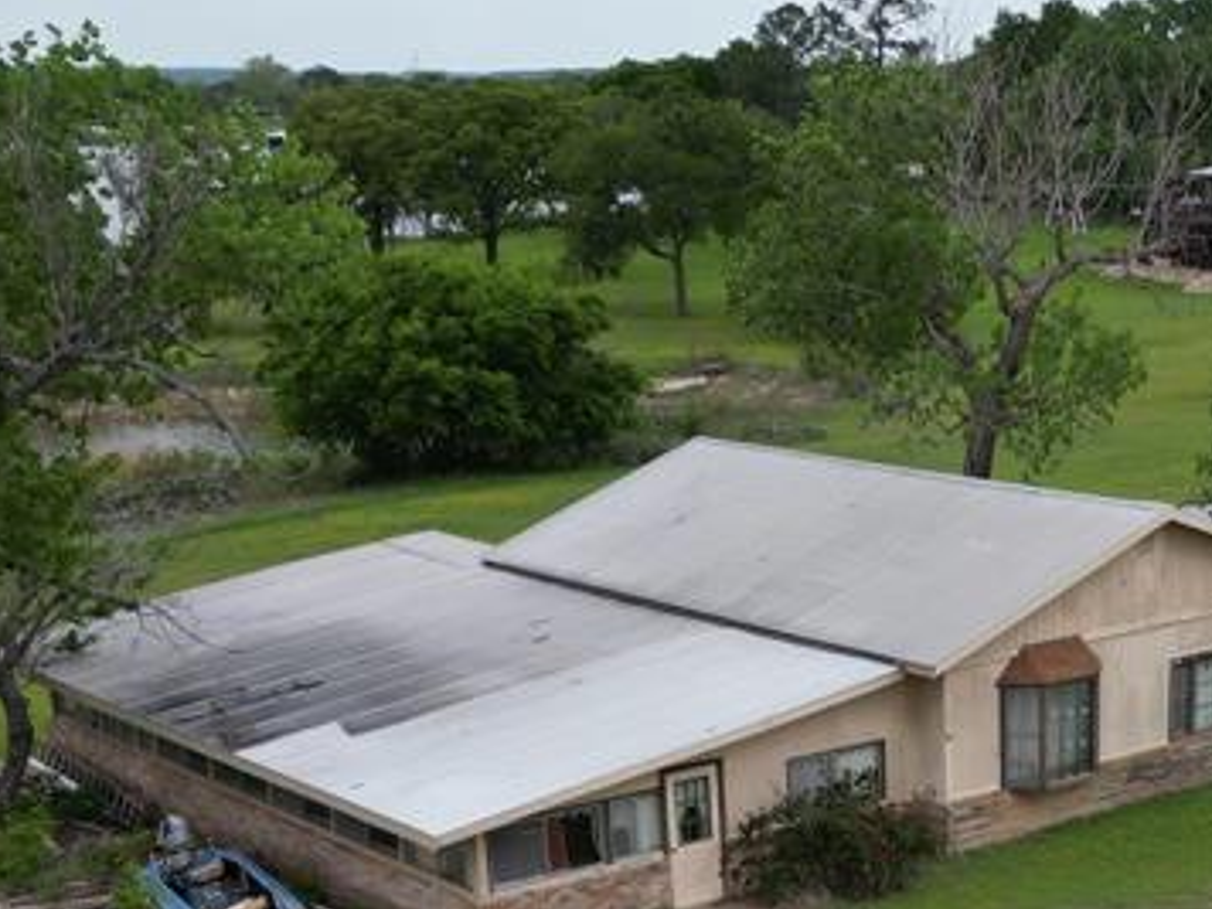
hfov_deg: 27.4
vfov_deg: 20.4
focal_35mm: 69
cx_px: 1018
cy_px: 970
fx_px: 2416
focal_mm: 6.72
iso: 150
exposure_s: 1/2000
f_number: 1.7
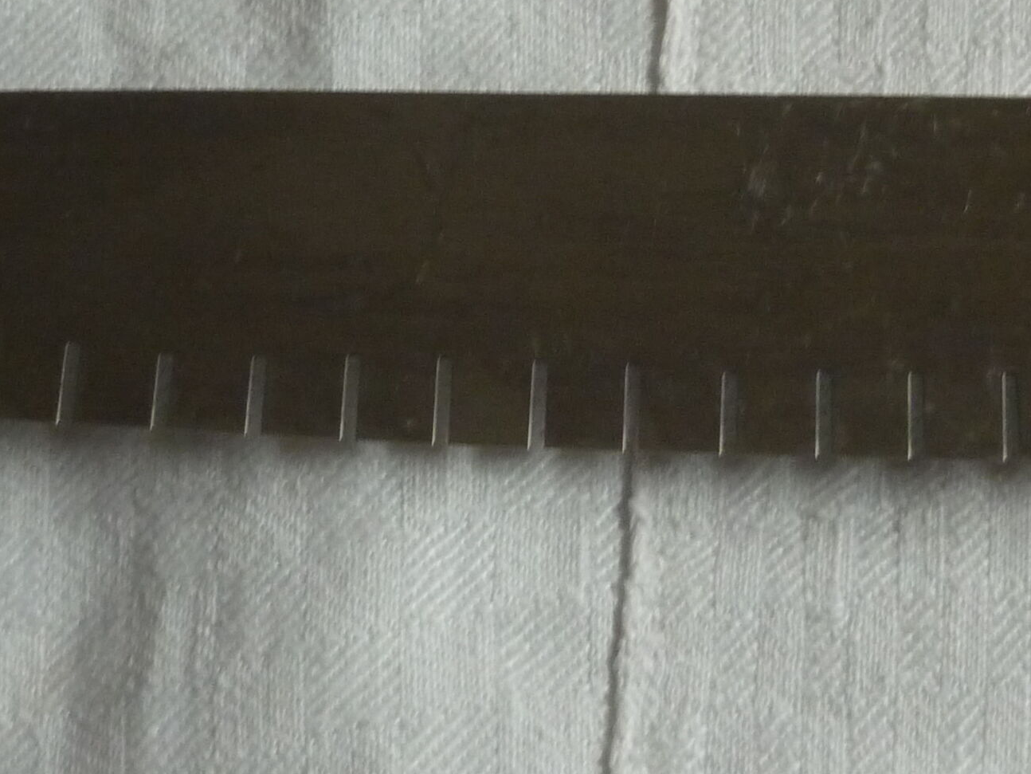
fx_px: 2770
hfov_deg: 21.1
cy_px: 372
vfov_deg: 15.9
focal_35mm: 93
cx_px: 611
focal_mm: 5.5
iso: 200
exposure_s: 1/30
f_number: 2.8
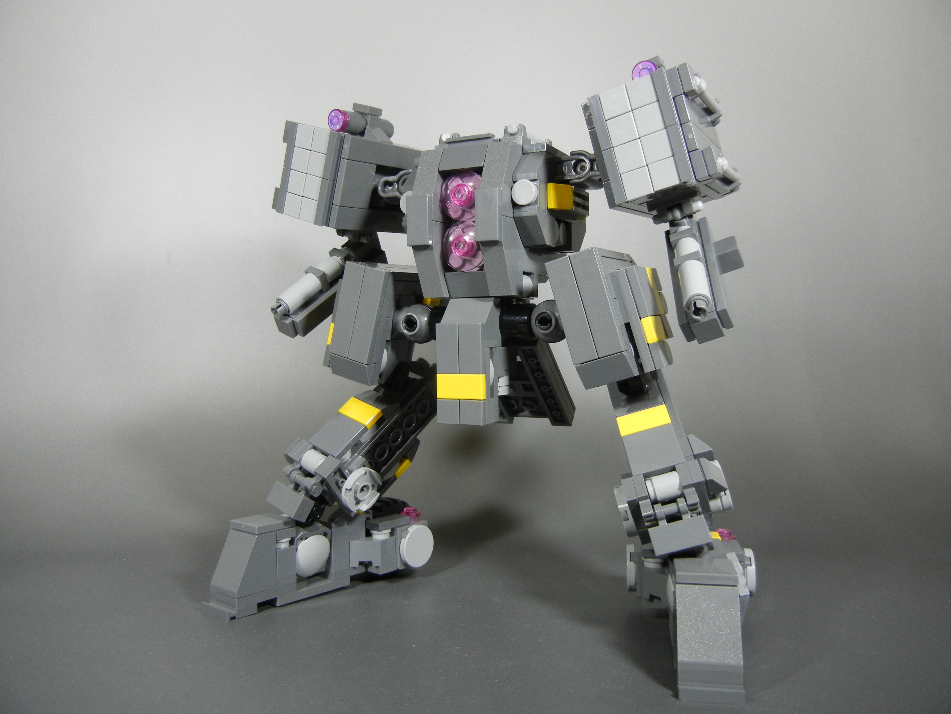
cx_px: 476
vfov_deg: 46.8
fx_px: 824
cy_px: 357
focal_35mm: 30
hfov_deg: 60.0
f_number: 3.5
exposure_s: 1/47.8
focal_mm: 5.4
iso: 400
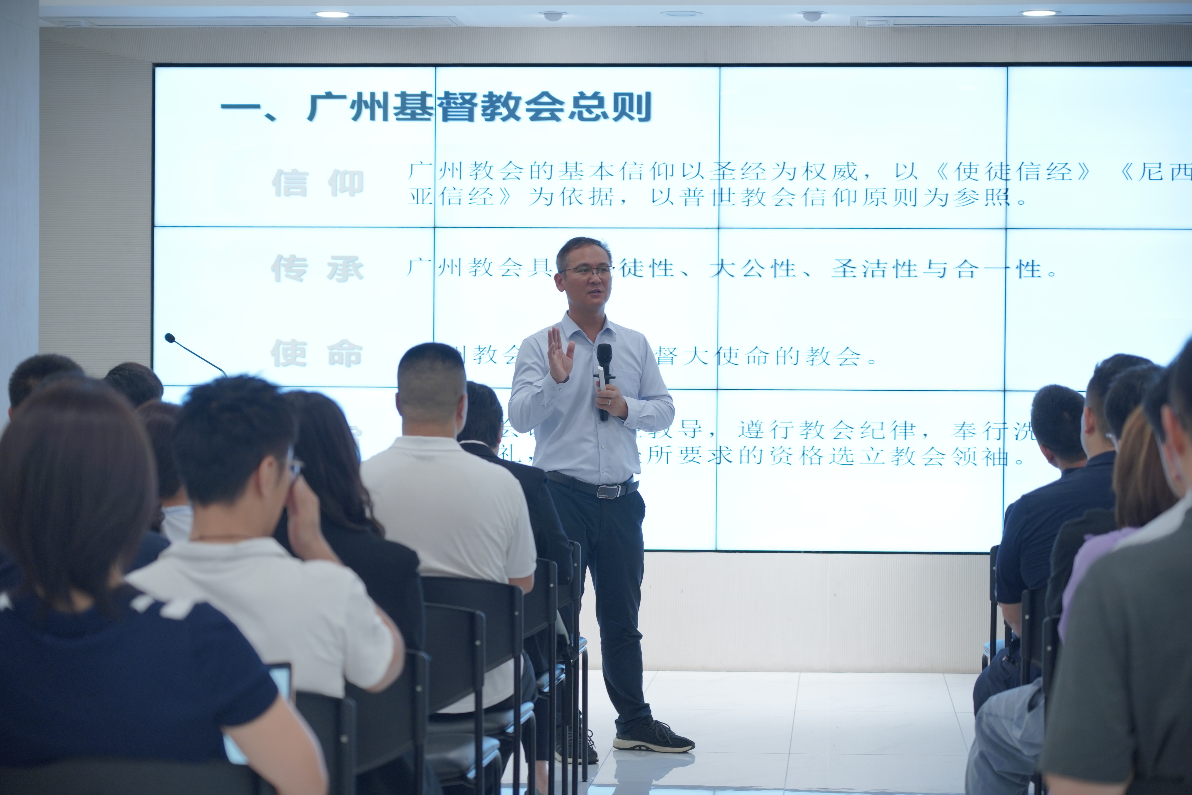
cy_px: 398
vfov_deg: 16.5
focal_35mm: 83
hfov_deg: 24.5
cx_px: 596
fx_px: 2748
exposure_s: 1/80
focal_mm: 83
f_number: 4
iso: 640
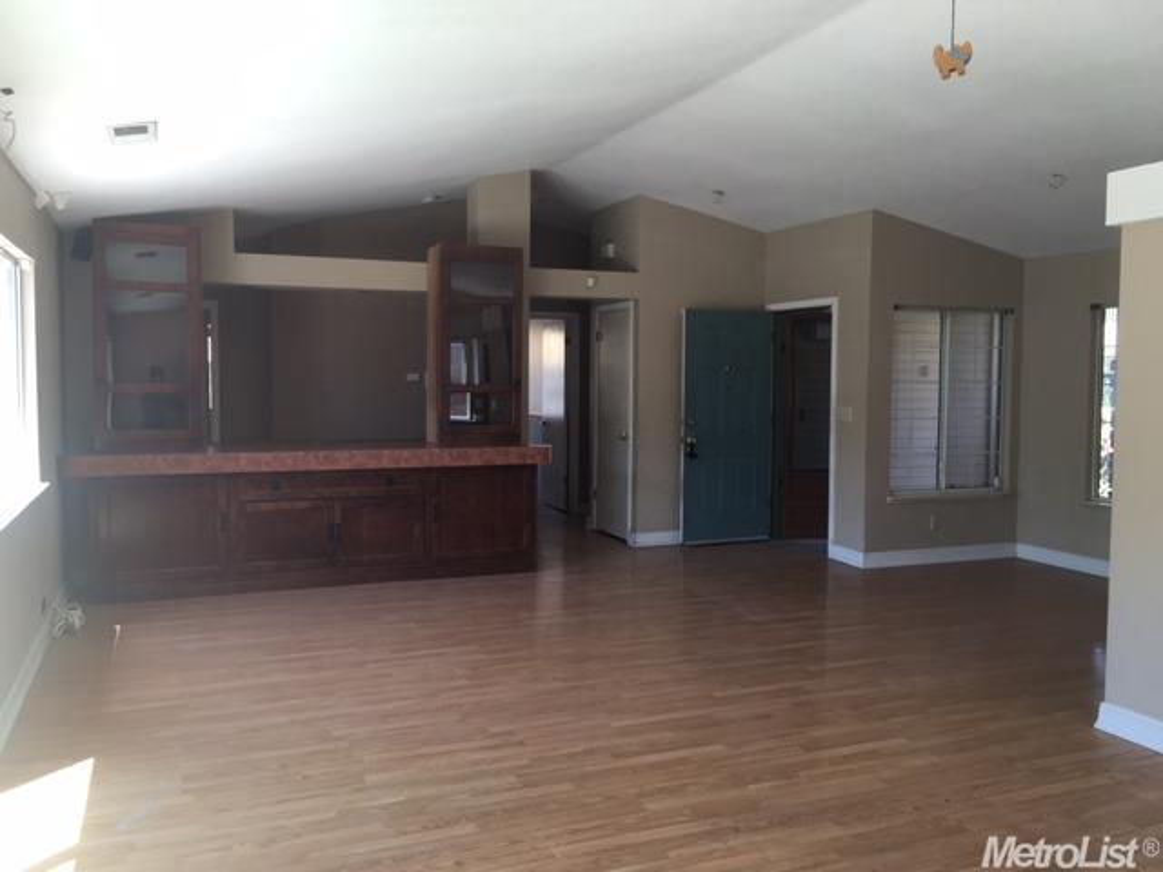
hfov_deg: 61.7
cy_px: 436
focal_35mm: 29
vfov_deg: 48.2
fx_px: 974
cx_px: 582
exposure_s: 1/60
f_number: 2.2
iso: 32
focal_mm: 4.15
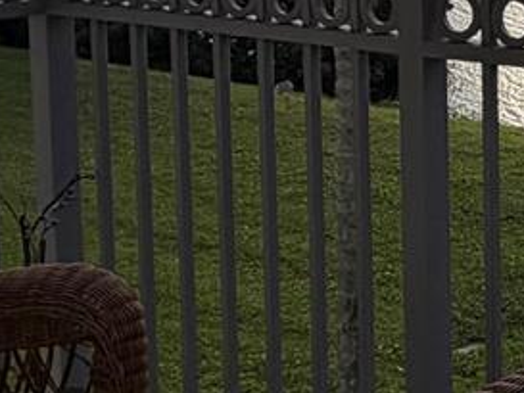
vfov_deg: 17.4
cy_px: -48
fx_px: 1242
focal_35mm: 82
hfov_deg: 19.0
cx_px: 906
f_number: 2.2
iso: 20
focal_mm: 2.22
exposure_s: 1/1050
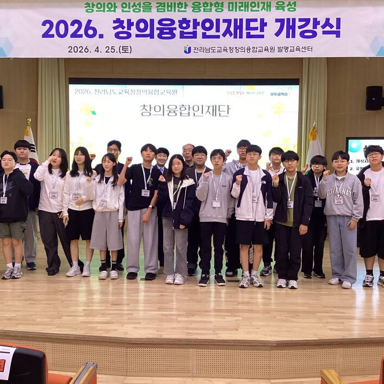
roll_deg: -0.2
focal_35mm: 37
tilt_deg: -3.7
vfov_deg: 44.9
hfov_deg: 44.9
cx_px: 183
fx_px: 464
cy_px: 192
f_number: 2.4
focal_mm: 3.3
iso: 100
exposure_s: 1/60
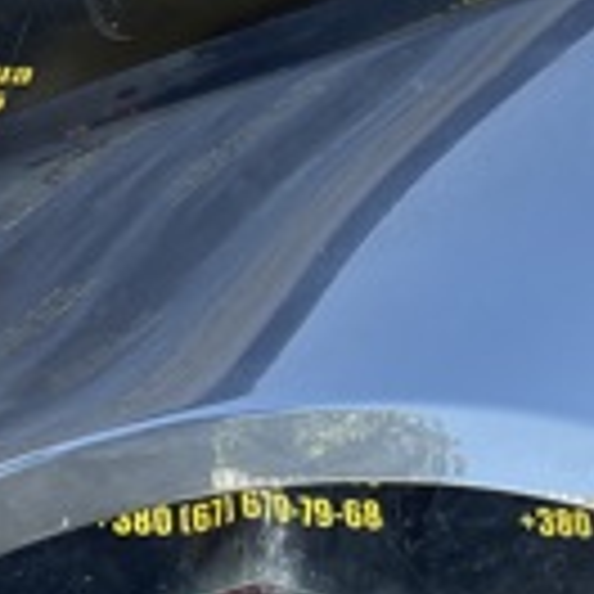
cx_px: 166
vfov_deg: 15.7
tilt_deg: -46.2
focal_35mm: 111
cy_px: 353
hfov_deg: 15.6
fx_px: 2155
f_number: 1.6
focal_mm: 4.2
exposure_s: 1/121
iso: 64
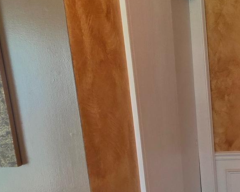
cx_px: 301
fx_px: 320
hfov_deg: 32.5
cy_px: 140
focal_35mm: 45
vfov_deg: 32.9
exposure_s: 1/120
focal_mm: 2.2
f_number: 1.9
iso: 250
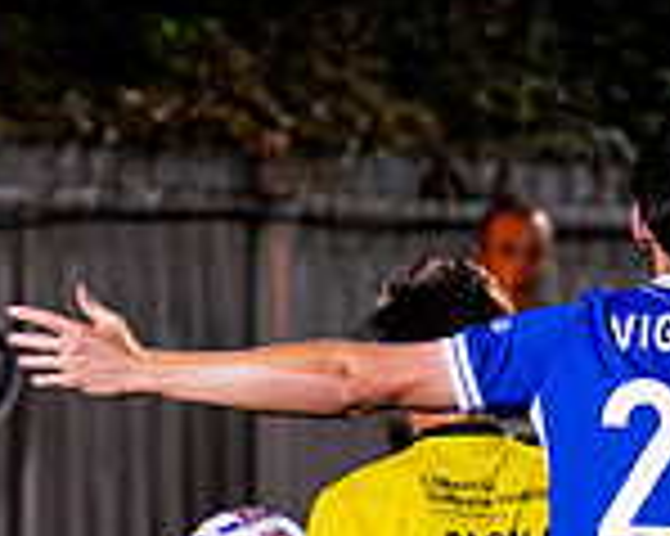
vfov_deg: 1.2
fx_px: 24691
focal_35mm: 1246
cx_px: -644
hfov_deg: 1.6
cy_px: 1171
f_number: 2.8
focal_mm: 140
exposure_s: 1/1250
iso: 6400
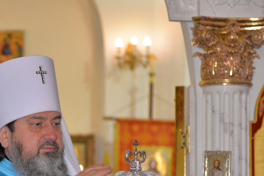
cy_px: 168
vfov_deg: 9.8
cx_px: 40
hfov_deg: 14.5
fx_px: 1027
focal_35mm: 140
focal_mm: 70
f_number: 2.8
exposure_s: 1/80
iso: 400
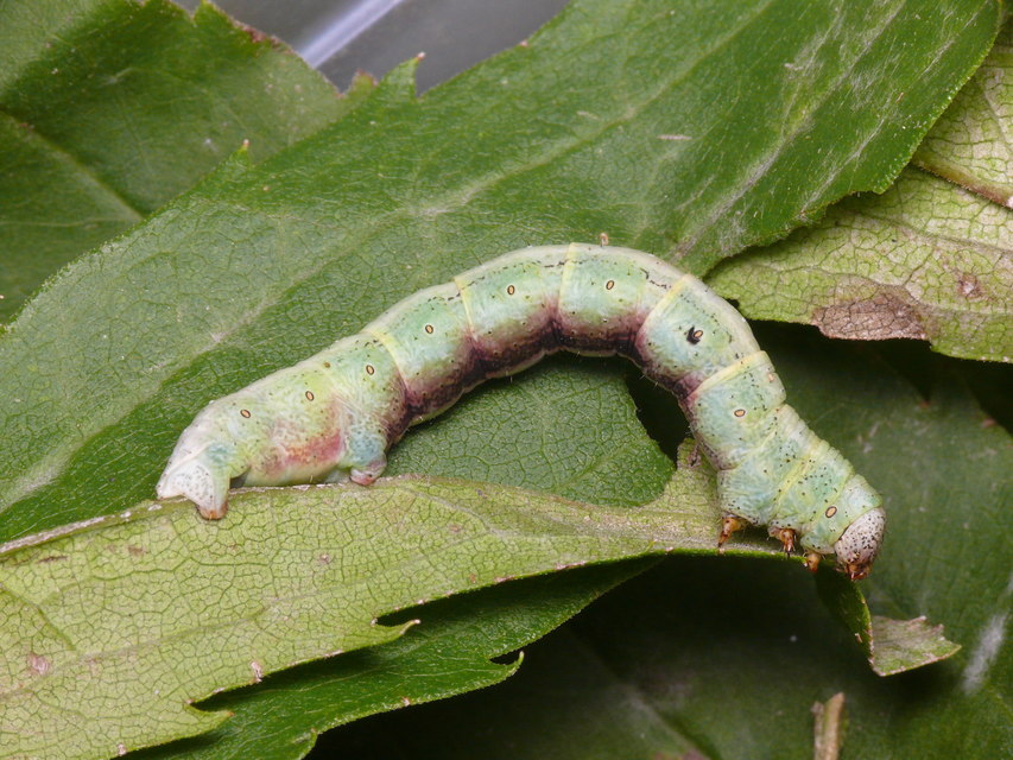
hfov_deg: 10.8
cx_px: 506
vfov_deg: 8.1
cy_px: 380
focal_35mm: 183
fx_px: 5356
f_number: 11
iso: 200
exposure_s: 1/640
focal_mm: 38.7
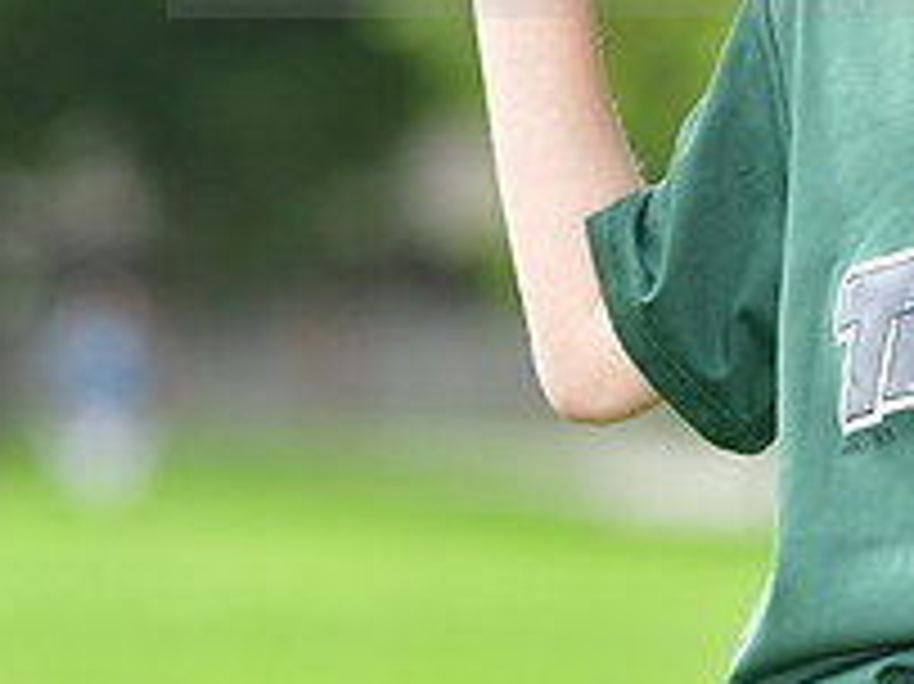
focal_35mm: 535
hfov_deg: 3.7
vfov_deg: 2.8
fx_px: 14118
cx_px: 923
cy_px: -115
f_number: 4
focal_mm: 130
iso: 500
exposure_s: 1/2000
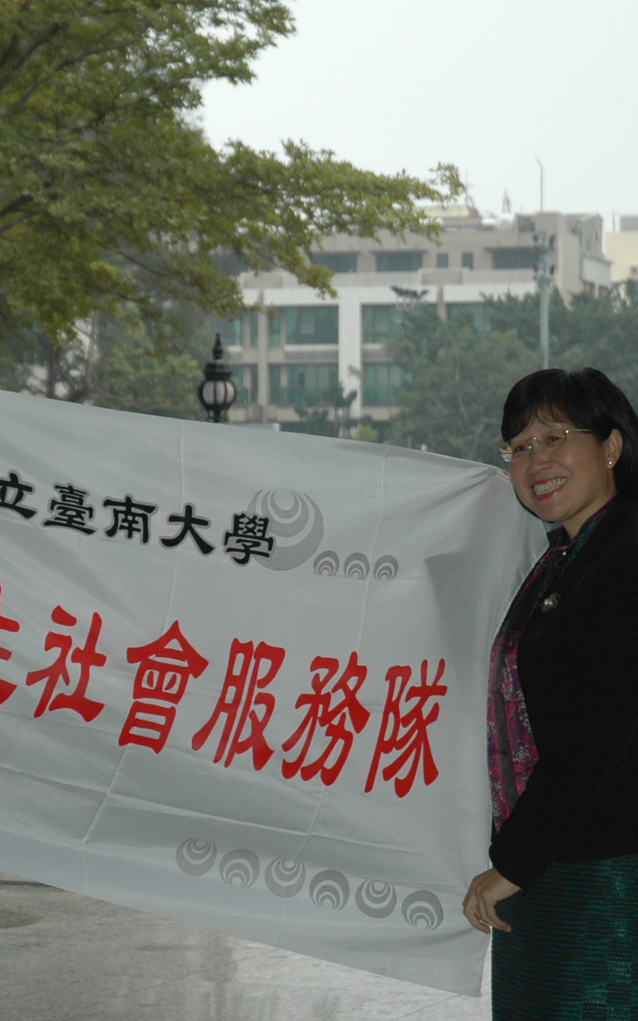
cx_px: 145
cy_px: 551
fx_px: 3477
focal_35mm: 125
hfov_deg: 10.5
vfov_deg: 16.7
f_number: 4.5
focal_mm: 46
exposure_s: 1/250
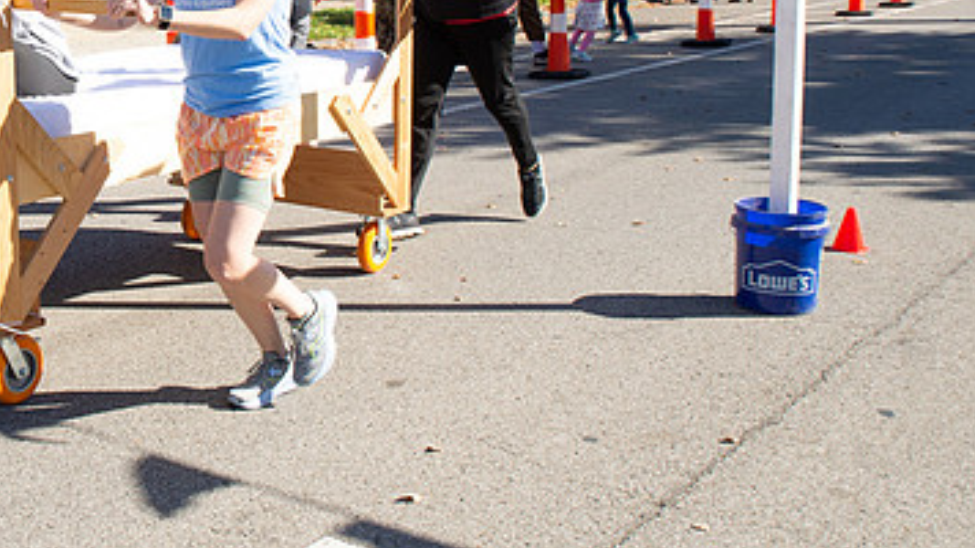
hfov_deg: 37.2
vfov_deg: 22.7
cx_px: 91
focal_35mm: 52
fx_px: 1344
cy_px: 100
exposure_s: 1/320
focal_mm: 24
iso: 500
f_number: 11
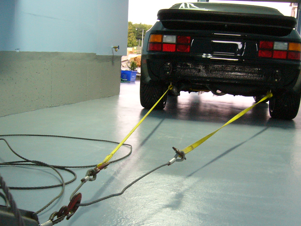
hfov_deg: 40.4
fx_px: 409
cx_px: 158
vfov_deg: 30.7
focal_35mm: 47
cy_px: 149
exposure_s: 1/8
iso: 200
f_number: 2.8
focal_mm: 5.8
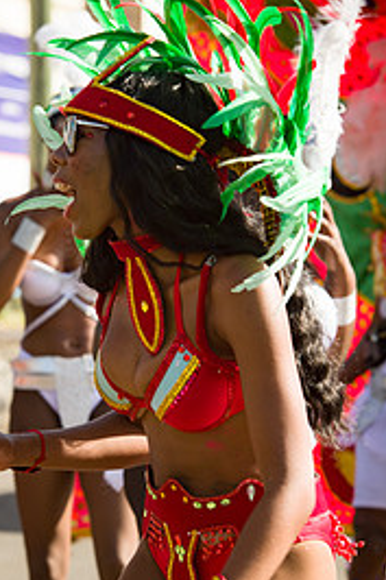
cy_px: 401
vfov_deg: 9.0
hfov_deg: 6.0
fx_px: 3671
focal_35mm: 228
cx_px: 125
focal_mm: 135
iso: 100
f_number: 7.1
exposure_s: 1/200
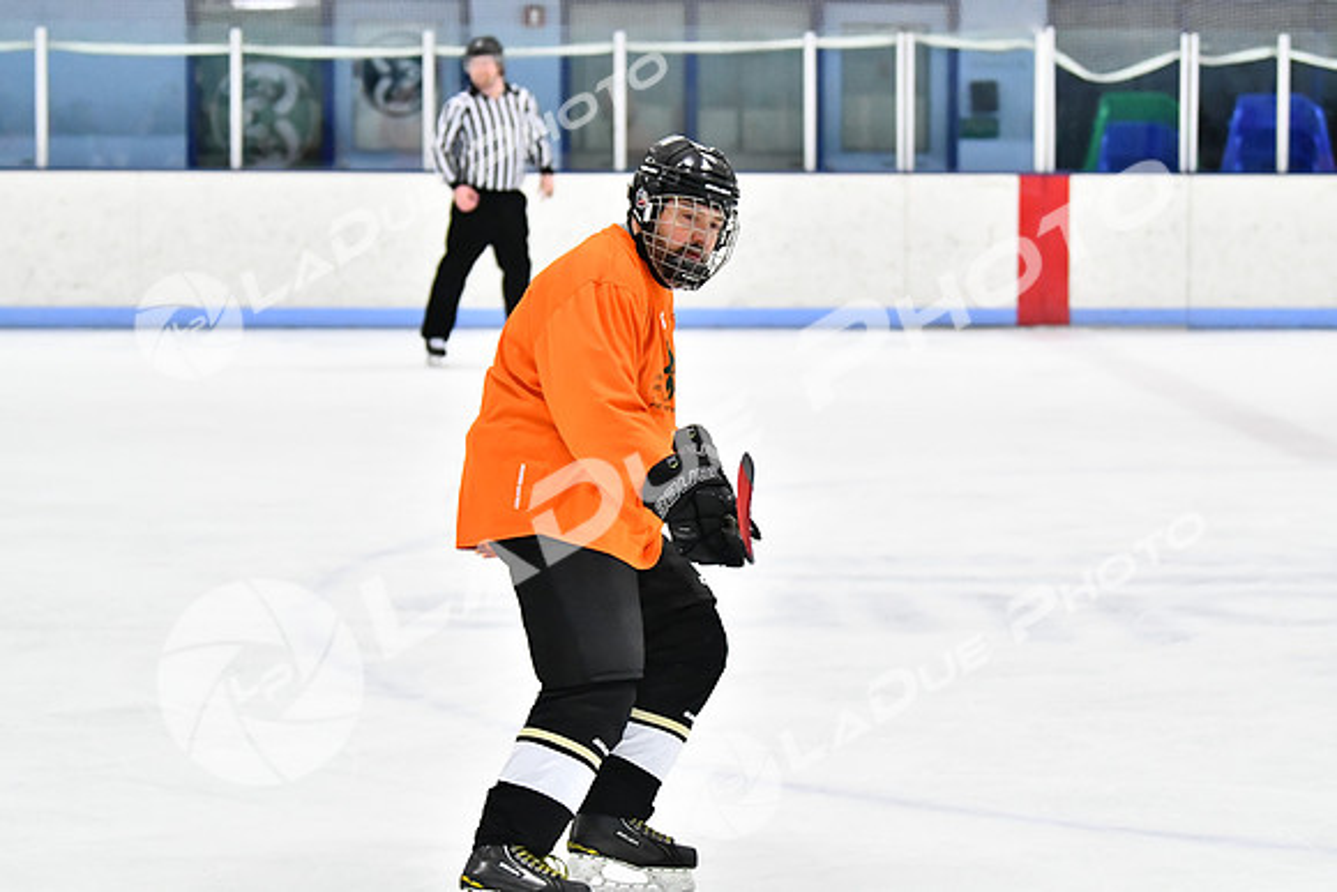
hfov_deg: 13.4
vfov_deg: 9.0
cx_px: 668
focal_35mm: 153
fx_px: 5683
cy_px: 446
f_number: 2.8
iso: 6400
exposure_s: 1/1250
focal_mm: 102
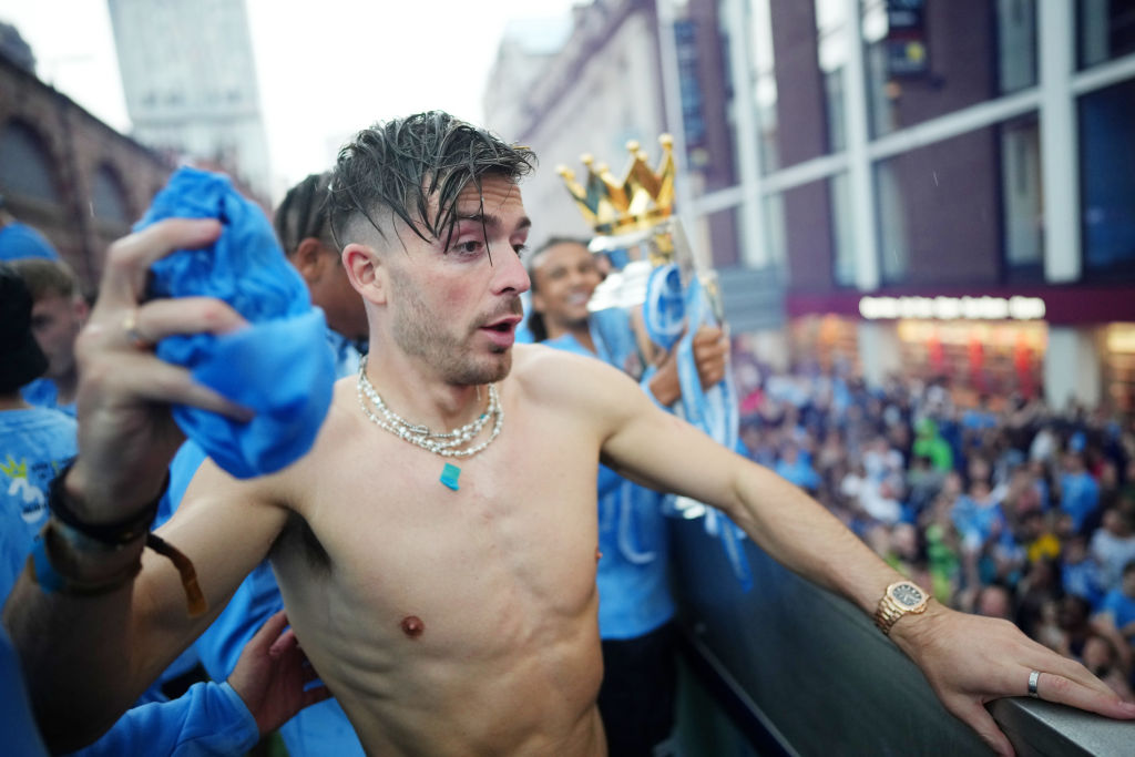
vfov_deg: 53.1
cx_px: 568
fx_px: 757
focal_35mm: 24
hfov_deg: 73.7
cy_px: 378
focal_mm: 24
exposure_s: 1/400
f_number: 1.4
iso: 2000
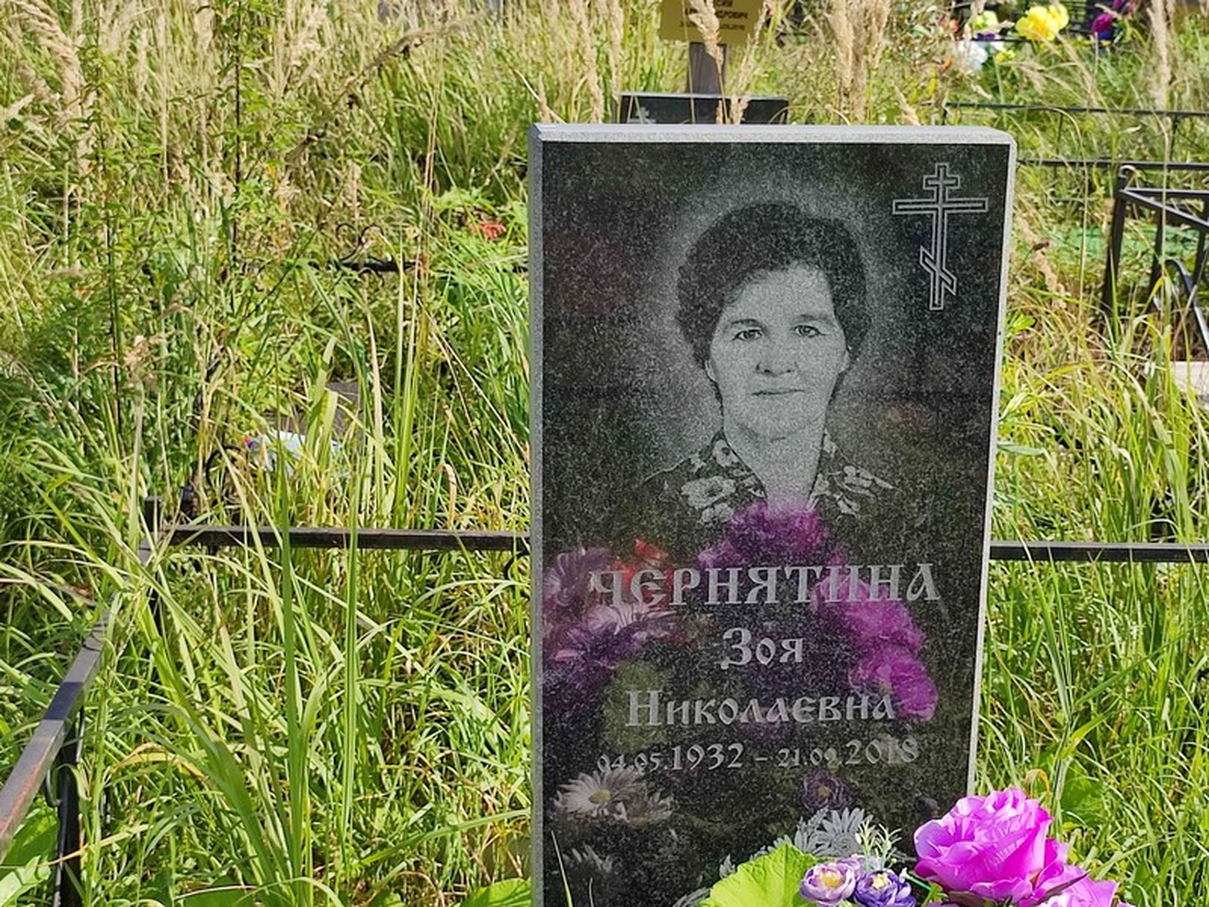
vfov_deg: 54.9
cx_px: 604
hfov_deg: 69.4
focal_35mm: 25
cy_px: 454
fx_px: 873
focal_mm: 6.04
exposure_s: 1/595
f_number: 1.9
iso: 50
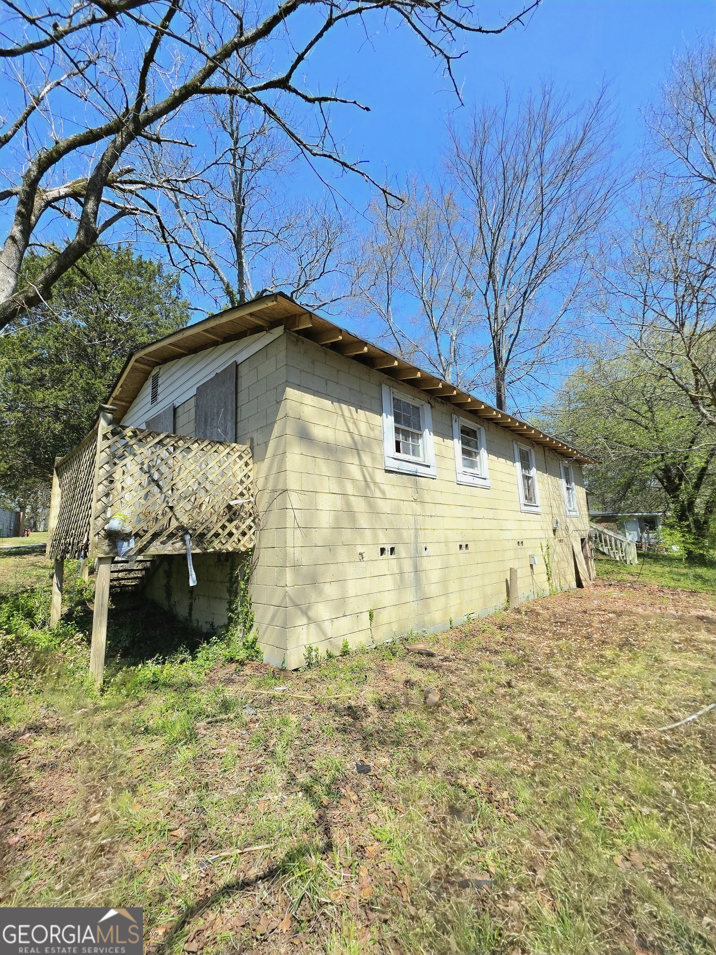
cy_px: 478
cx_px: 358
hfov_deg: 89.9
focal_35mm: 13
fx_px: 359
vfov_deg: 106.2
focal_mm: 2.2
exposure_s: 1/2000
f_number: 1.9
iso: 40
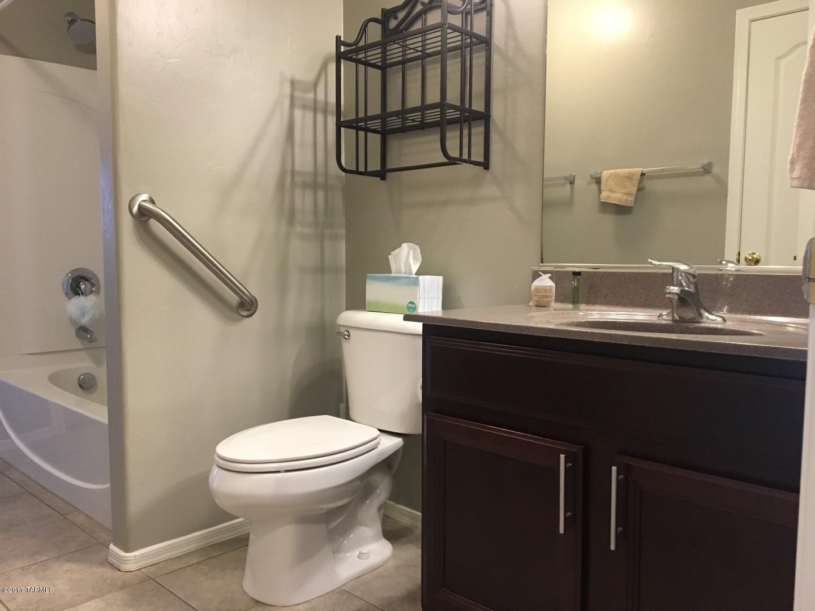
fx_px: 683
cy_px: 306
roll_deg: +0.2
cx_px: 408
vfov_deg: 48.2
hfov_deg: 61.7
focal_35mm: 29
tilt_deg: -4.6
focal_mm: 4.15
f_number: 2.2
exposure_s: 1/30
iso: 160
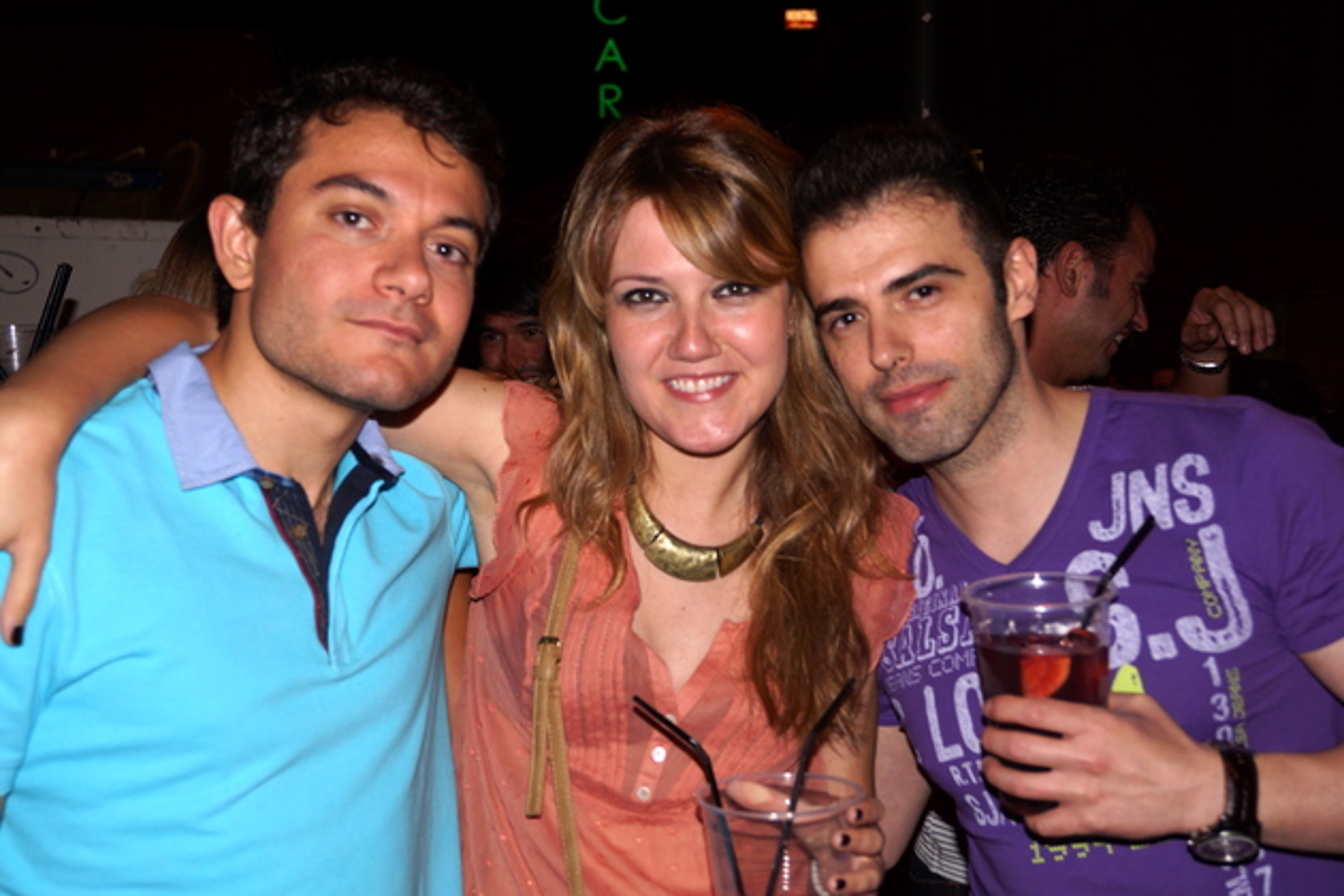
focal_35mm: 45
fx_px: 1680
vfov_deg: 29.9
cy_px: 448
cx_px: 672
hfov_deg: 43.6
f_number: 4.5
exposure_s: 1/160
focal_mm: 30
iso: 100
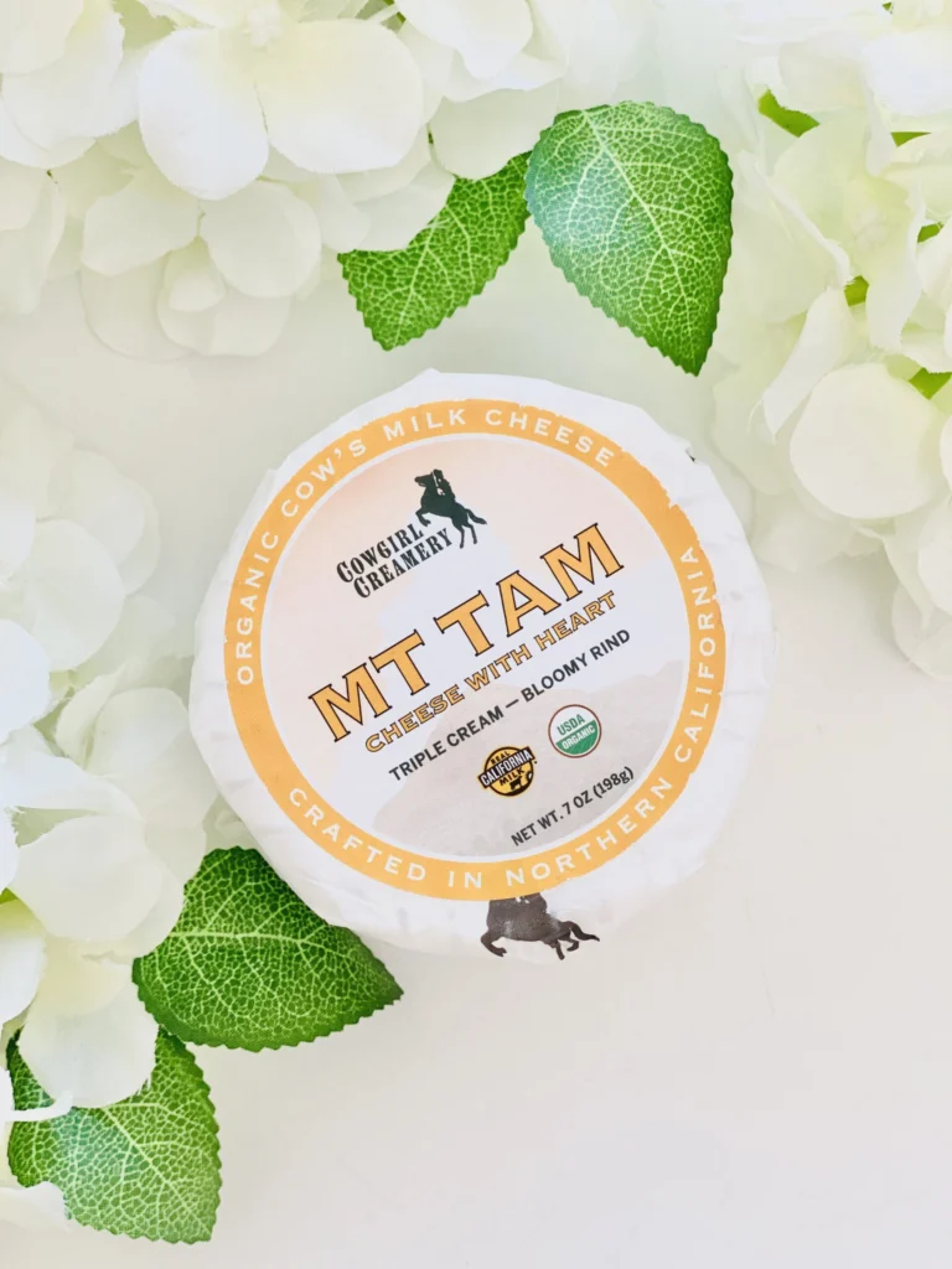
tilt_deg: -86.2
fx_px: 1907
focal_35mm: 52
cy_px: 634
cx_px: 476
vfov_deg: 36.8
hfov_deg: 28.0
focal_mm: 6
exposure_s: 1/122
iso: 64
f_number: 2
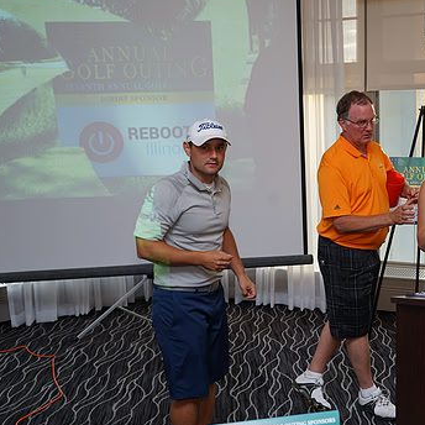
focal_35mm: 43
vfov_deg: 39.1
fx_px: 597
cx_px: 334
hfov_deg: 37.9
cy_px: 188
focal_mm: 30
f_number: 5
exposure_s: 1/80
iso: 320
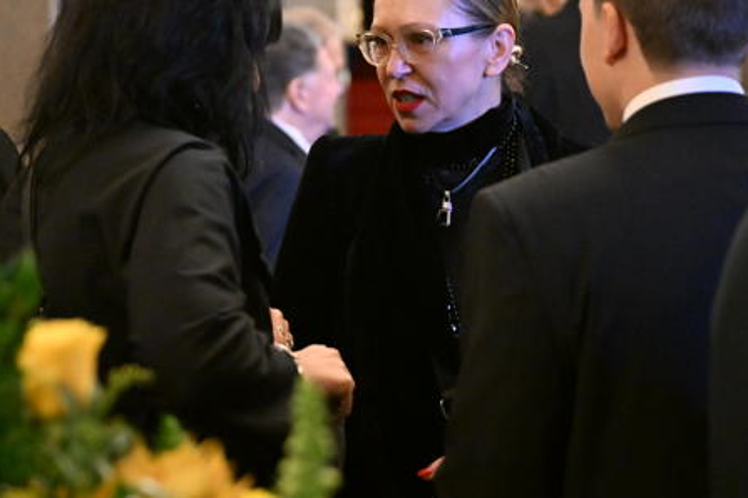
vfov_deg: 15.0
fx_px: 1891
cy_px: 211
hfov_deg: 22.4
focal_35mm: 91
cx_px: 380
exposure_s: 1/200
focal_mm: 59
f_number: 2.8
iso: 10000
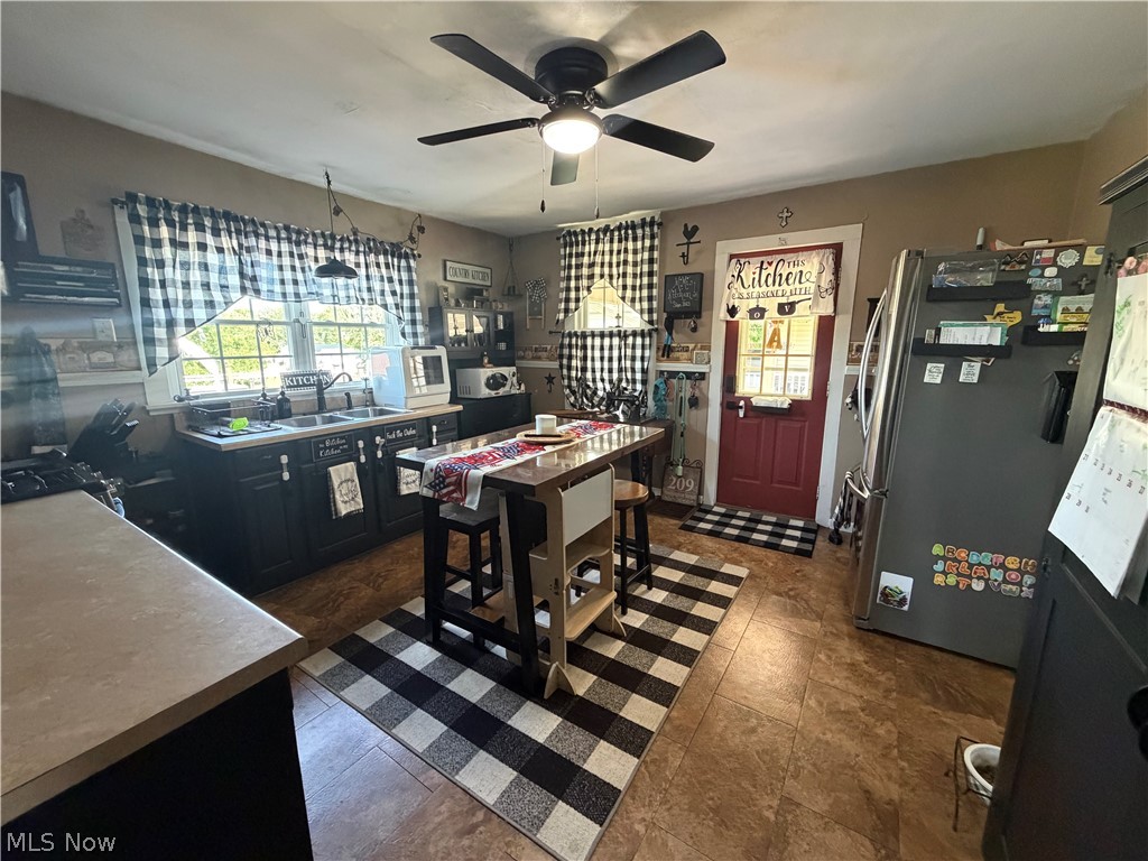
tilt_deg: -11.1
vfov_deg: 85.7
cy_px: 430
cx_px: 574
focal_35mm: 14
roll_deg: +0.5
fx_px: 464
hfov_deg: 102.1
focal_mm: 2.22
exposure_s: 1/60
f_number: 2.2
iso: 640
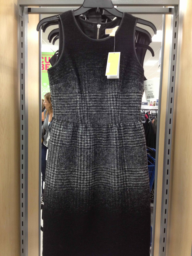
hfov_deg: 40.7
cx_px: 96
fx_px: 259
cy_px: 128
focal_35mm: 35
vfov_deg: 52.6
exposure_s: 1/20
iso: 125
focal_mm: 4.28
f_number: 2.4
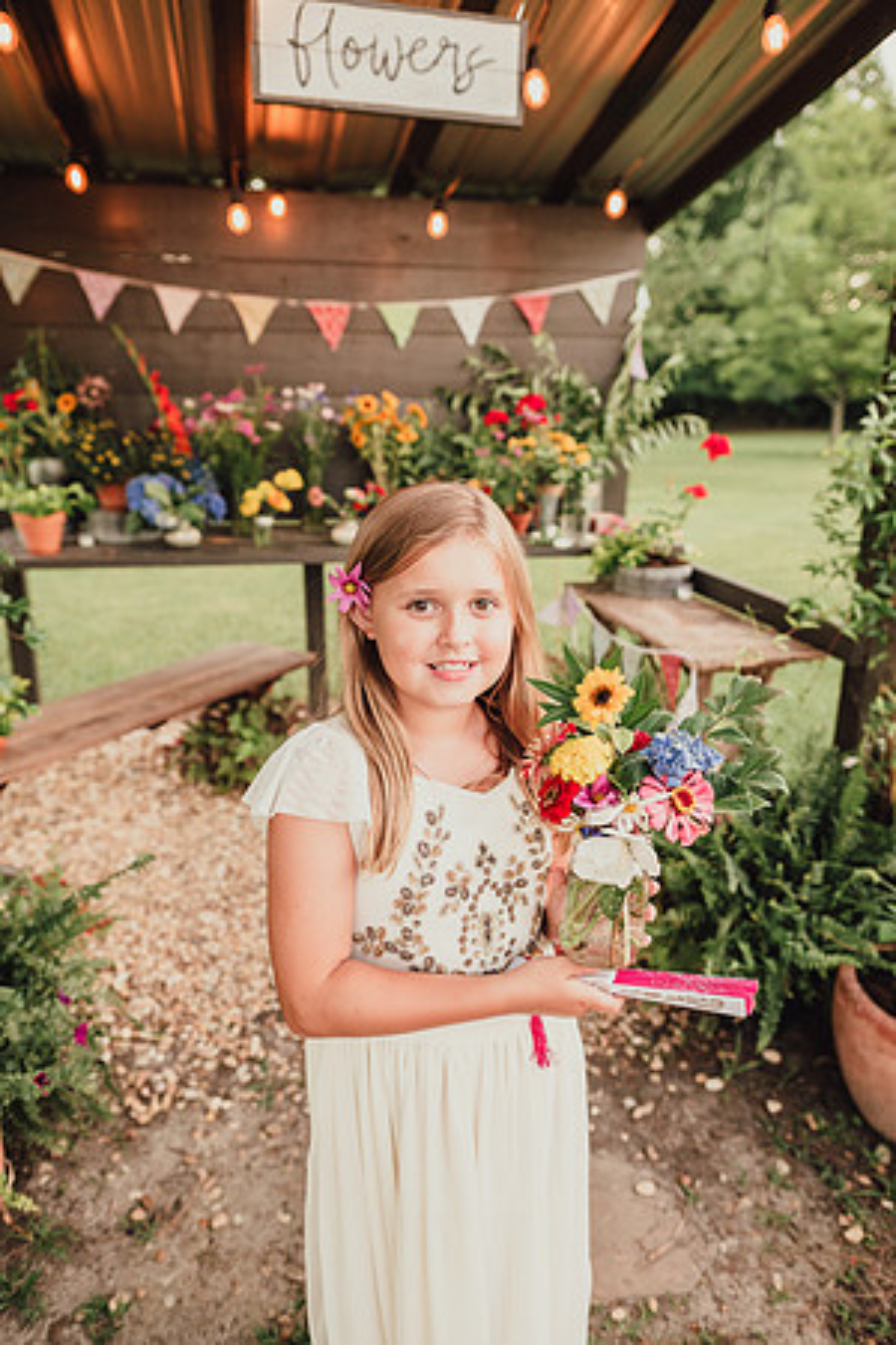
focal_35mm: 24
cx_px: 448
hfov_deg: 53.1
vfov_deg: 73.7
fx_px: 896
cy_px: 672
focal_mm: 24
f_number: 2.8
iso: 320
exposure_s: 1/200
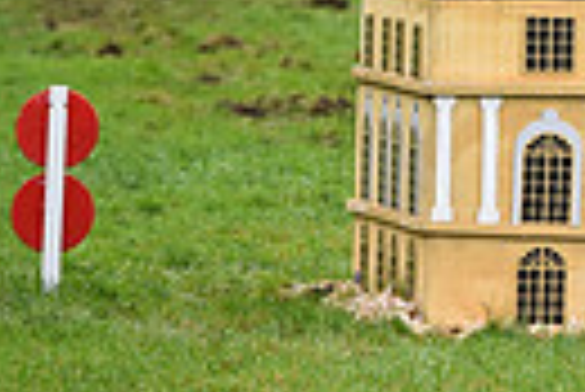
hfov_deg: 2.9
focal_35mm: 712
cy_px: -270
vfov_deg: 1.9
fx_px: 11583
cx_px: 1224
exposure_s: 1/1250
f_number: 3.5
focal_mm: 160
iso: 1250
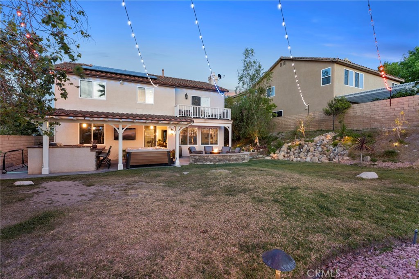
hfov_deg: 96.7
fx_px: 186
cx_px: 210
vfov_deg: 73.8
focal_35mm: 16
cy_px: 140
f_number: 8
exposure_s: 1.3
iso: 400
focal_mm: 16
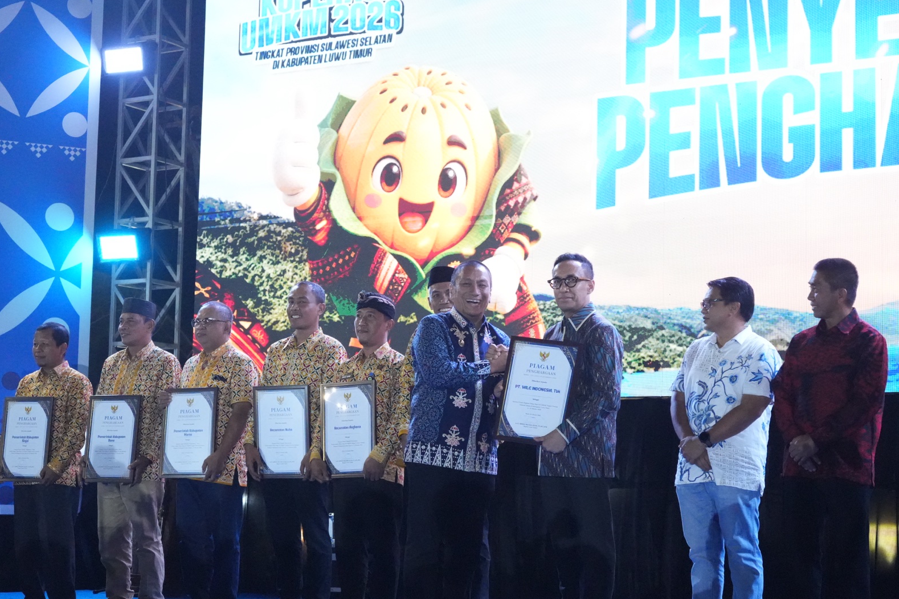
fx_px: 1823
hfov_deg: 27.7
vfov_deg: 18.7
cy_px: 307
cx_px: 489
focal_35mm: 73
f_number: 5.6
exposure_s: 1/500
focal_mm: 60
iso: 16000
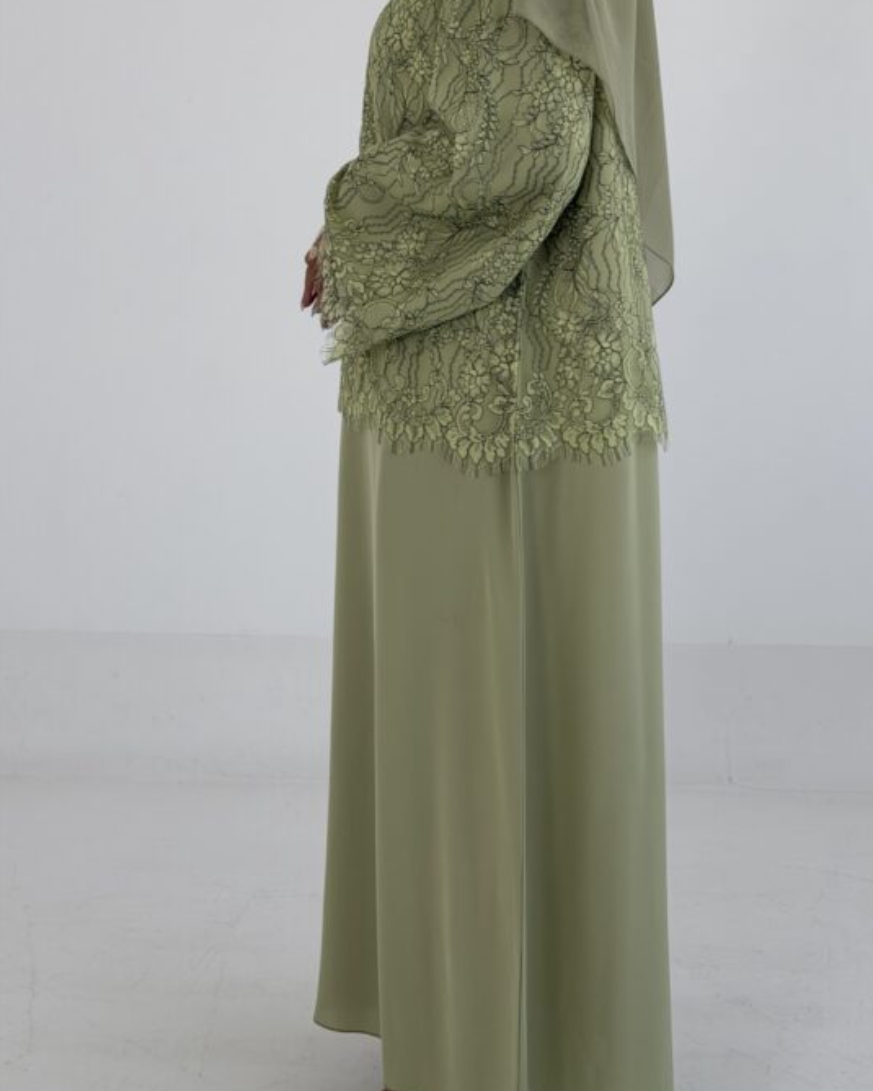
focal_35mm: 56
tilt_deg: -8.8
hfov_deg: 27.1
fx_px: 1809
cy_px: 484
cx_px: 485
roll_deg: -0.3
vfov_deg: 33.5
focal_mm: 6.76
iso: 64
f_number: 1.78
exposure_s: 1/342
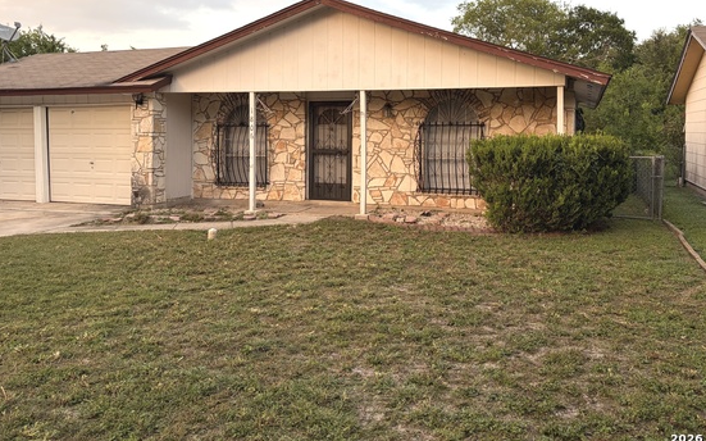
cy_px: 138
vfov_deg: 38.8
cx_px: 363
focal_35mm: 32
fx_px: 616
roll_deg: +0.4
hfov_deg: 59.7
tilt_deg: -0.9
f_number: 1.6
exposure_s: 1/170
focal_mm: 5.96
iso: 32
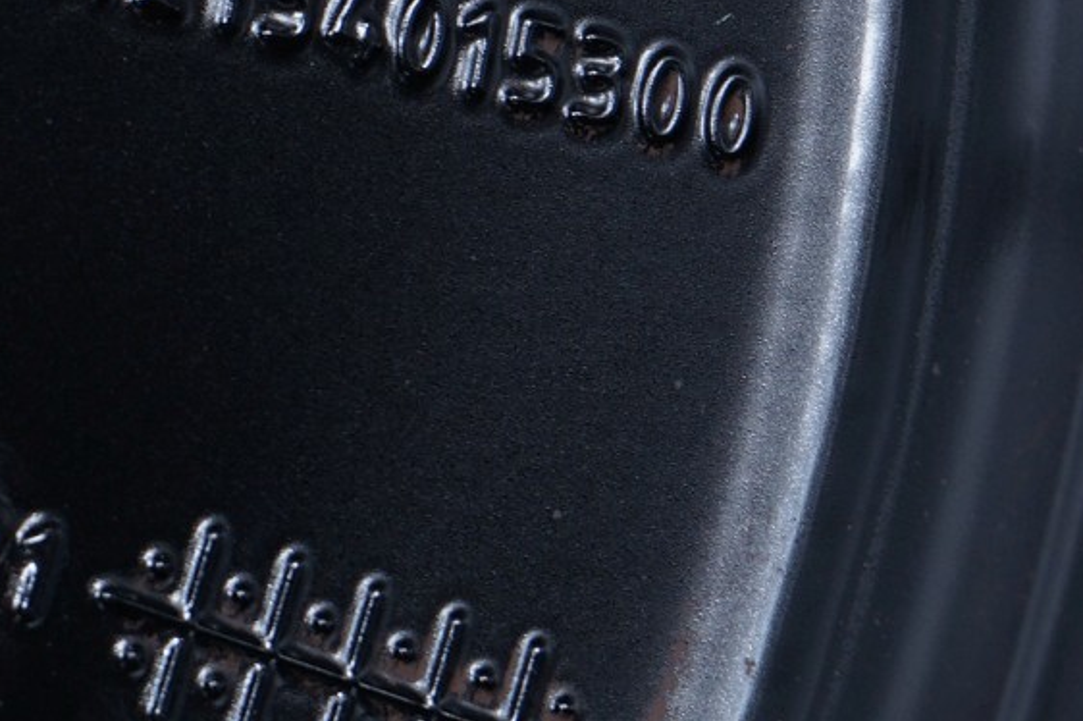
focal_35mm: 188
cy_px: 196
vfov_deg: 7.3
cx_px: -185
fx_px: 5652
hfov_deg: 10.8
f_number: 7.1
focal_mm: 55
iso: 250
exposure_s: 1/100
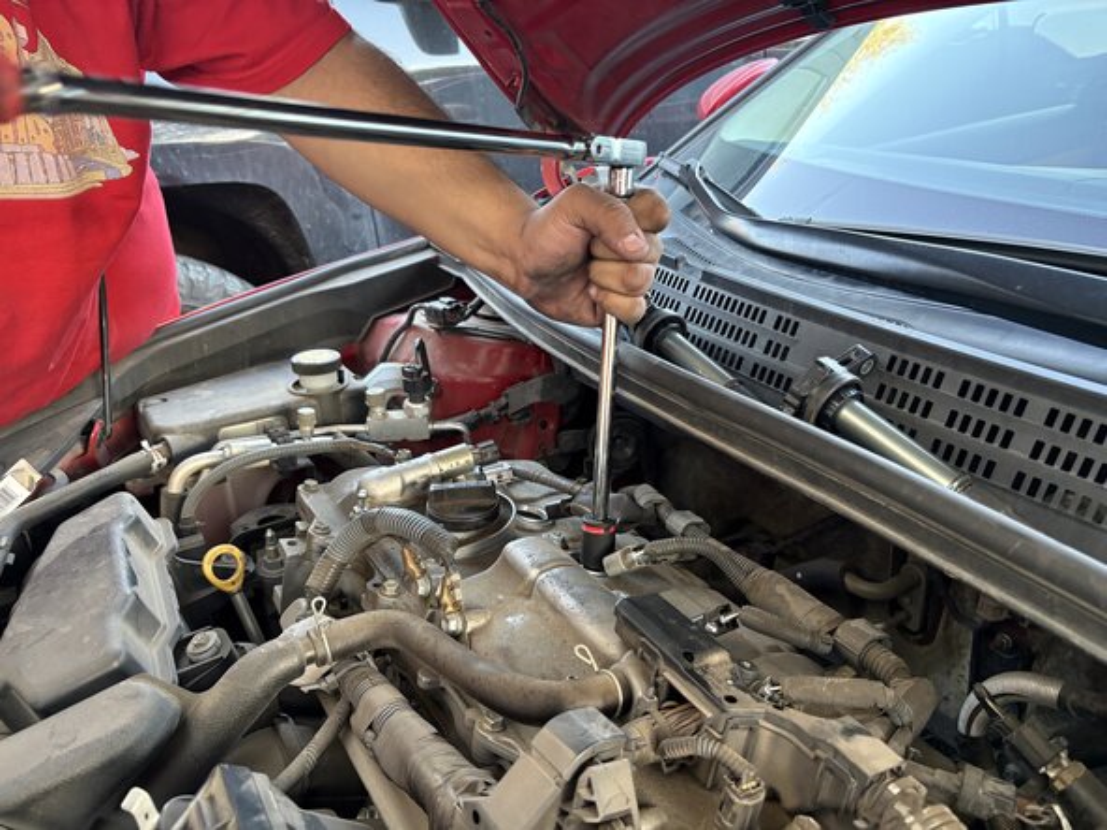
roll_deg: +6.2
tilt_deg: -25.8
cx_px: 554
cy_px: 415
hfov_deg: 67.3
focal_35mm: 26
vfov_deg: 53.1
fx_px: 831
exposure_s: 1/60
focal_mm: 5.96
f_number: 1.6
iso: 250
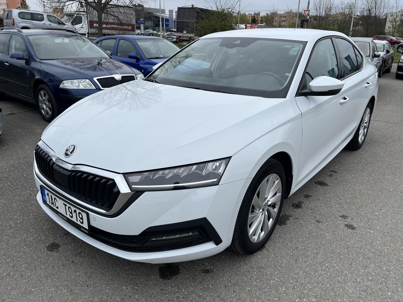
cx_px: 202
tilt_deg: -19.9
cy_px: 151
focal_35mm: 26
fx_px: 303
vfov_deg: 53.1
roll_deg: -0.9
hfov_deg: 67.3
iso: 50
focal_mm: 5.1
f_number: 1.6
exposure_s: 1/2410
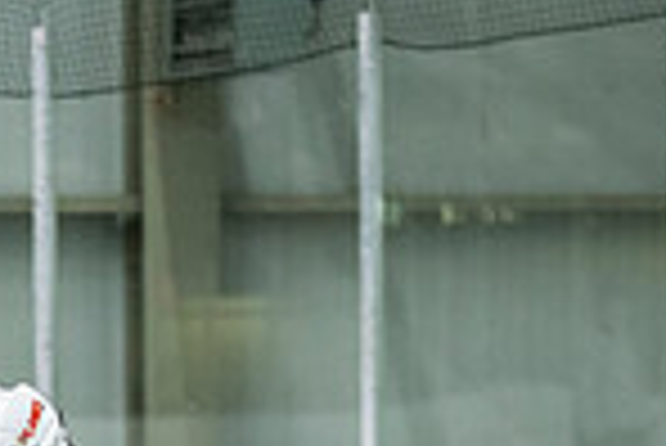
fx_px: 7685
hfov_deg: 4.9
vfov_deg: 3.3
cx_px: -157
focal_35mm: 415
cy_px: 910
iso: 2000
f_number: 3.2
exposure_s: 1/640
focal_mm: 95
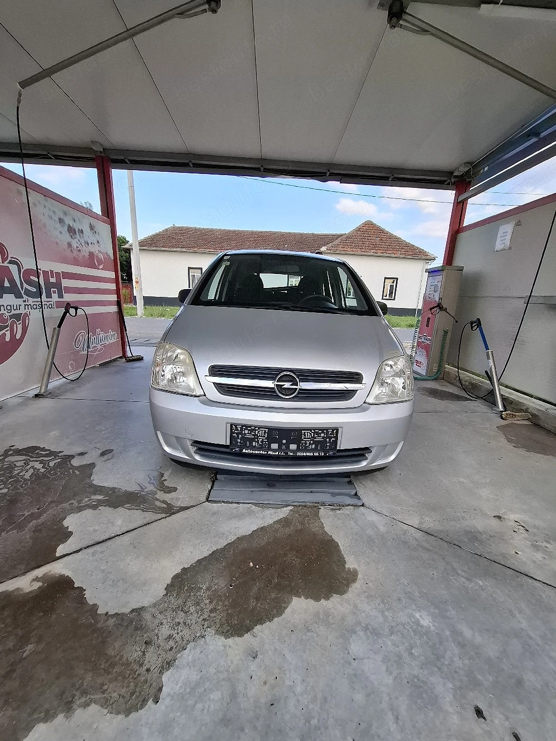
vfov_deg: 106.2
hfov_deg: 89.9
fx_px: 278
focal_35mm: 13
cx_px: 278
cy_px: 370
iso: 40
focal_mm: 1.74
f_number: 2.2
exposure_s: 1/303
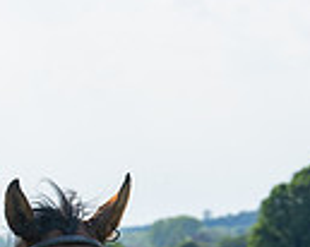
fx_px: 3887
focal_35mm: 424
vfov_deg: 3.6
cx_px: 83
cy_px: 314
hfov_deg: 4.6
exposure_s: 1/1250
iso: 200
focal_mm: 70
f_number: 5
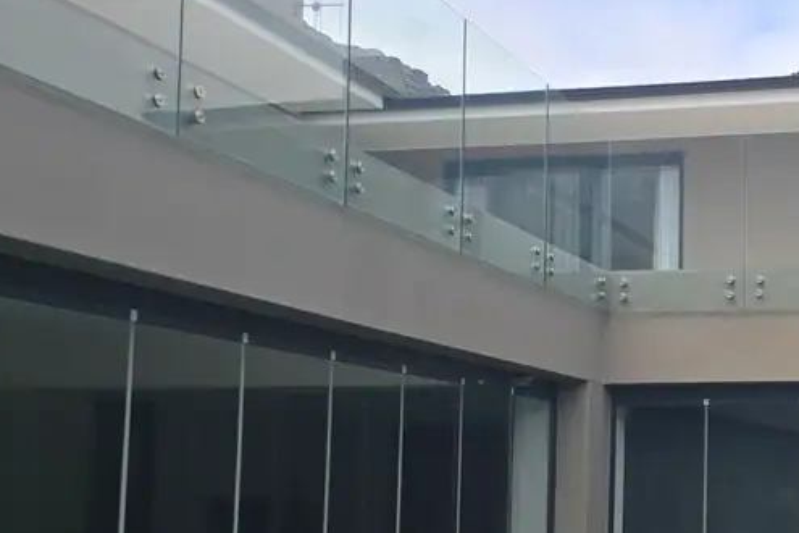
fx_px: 1287
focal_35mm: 58
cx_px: 826
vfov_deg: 23.0
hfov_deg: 31.5
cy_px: 426
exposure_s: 1/344
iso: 12
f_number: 1.7
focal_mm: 6.3
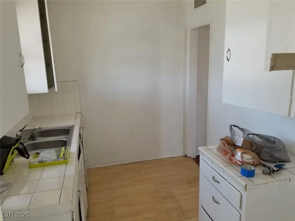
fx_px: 222
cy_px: 110
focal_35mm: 26
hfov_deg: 67.3
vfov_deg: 53.1
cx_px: 148
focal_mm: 4.3
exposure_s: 1/120
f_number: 1.7
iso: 80
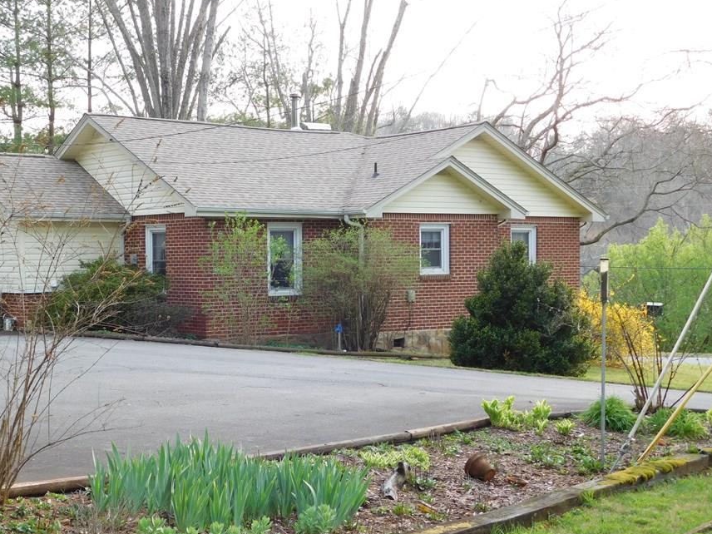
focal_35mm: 61
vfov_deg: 24.0
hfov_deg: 31.6
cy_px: 294
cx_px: 291
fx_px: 1255
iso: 125
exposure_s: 1/60
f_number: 3.8
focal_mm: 9
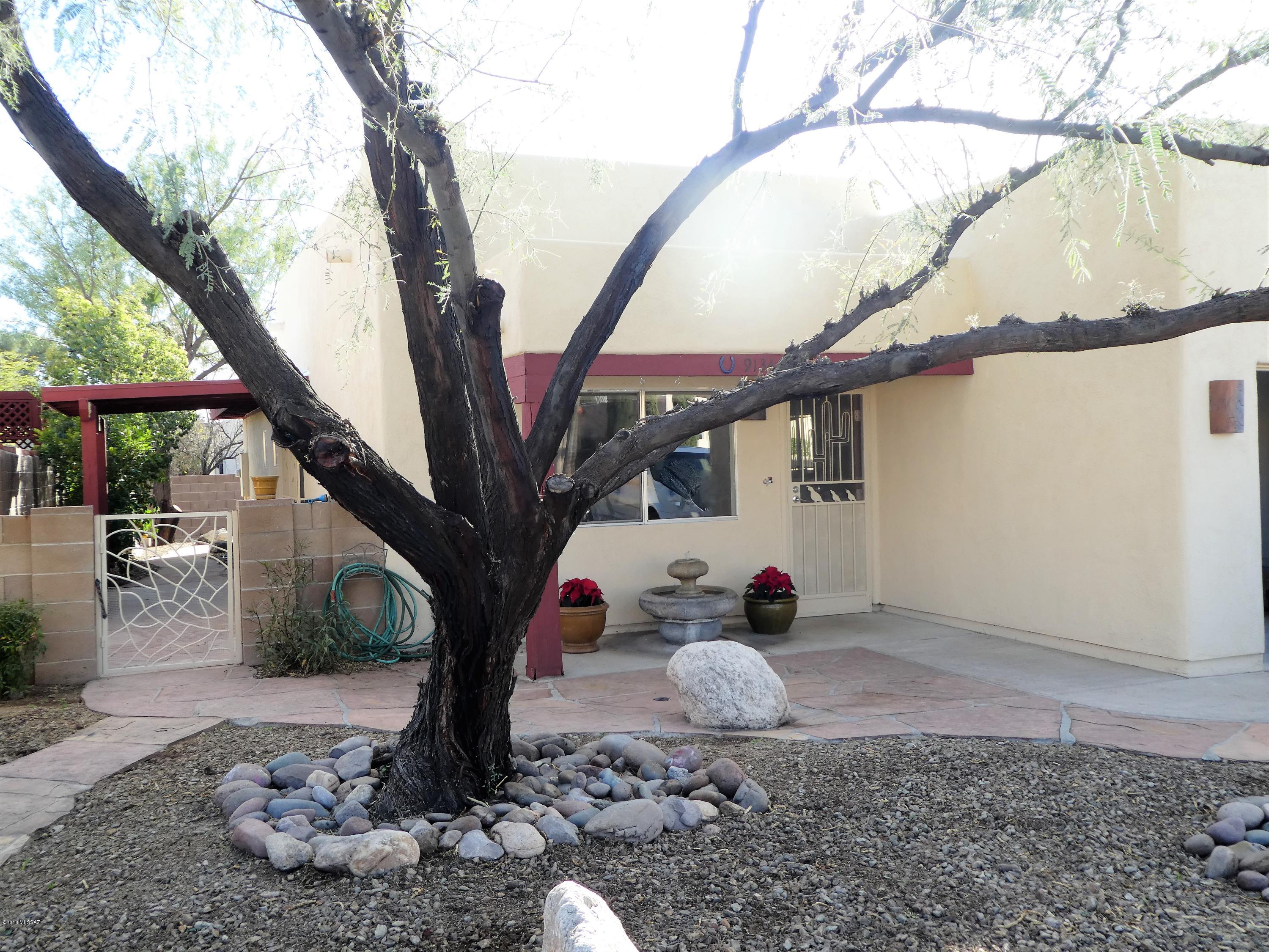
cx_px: 634
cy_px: 476
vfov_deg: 45.4
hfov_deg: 58.4
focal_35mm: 31
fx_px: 1136
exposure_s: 1/125
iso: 80
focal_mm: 5.4
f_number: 3.5
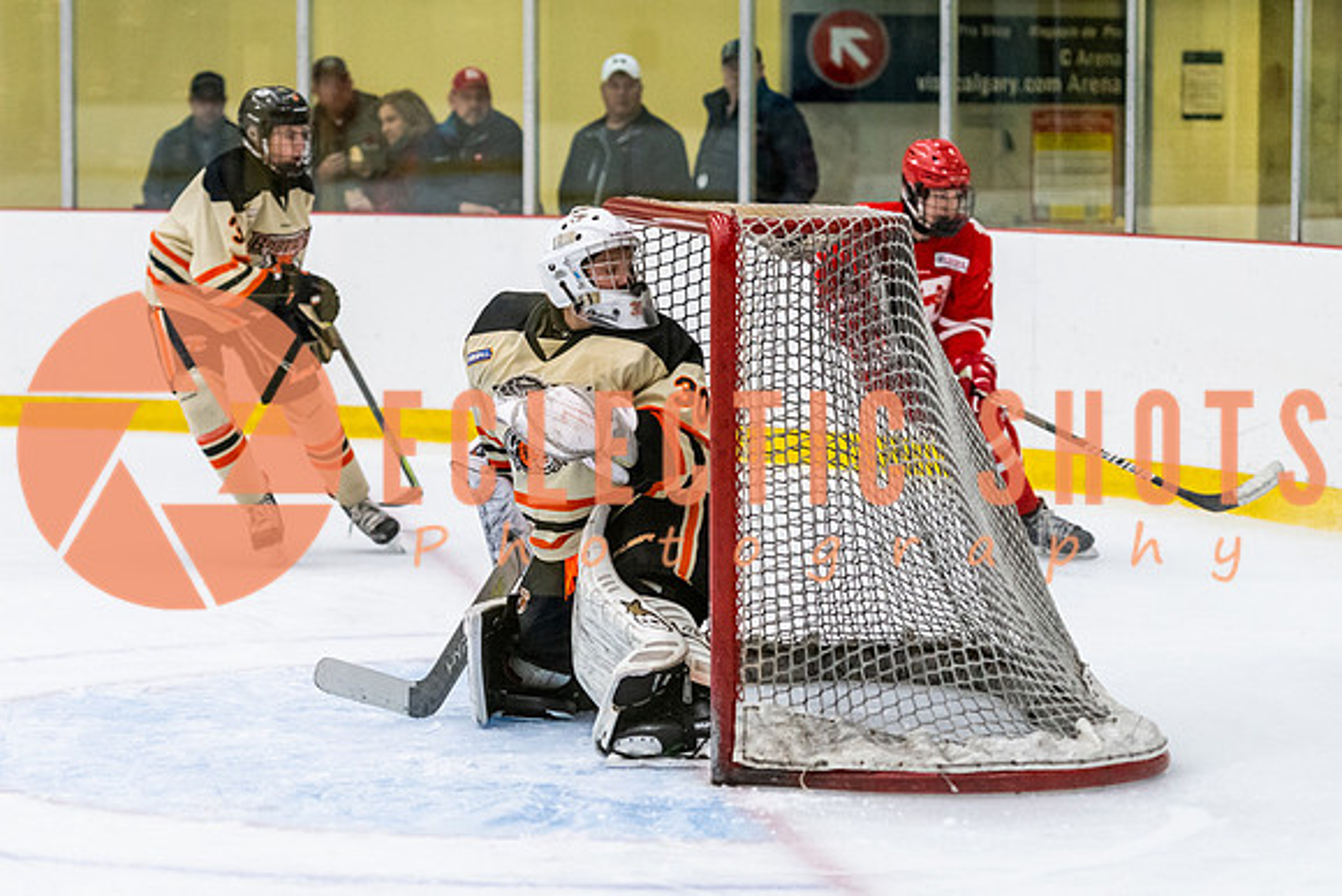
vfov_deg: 9.9
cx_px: 611
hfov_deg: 14.9
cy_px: 448
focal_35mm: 138
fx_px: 5146
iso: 3200
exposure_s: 1/640
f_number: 2.8
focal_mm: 105
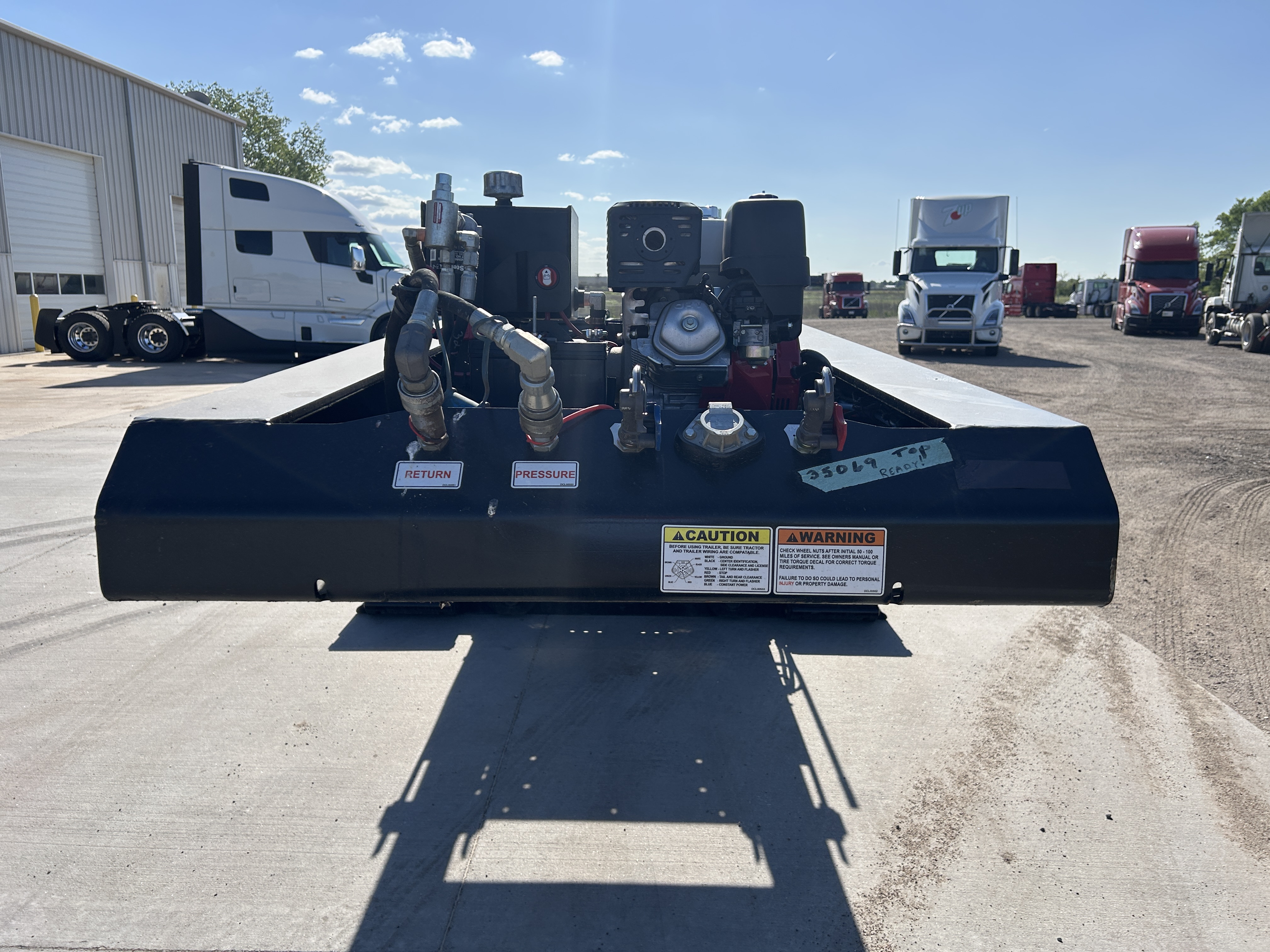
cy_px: 476
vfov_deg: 53.1
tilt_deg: -11.7
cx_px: 635
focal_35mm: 26
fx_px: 954
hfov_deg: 67.3
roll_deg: +0.3
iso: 50
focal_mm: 5.7
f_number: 1.5
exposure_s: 1/5319
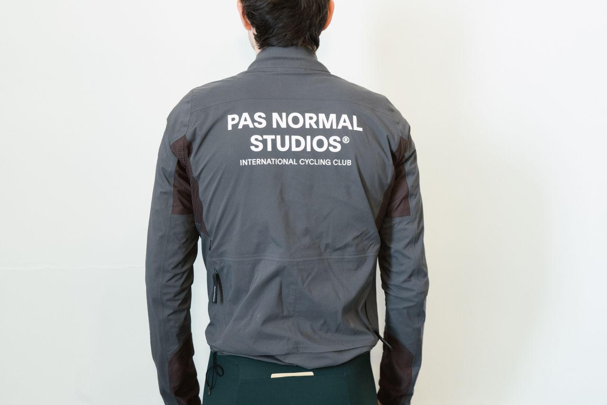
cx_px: 304
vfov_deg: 27.0
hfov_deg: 39.6
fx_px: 843
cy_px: 202
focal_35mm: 50
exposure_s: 1/125
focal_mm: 50
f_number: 4.5
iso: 2500
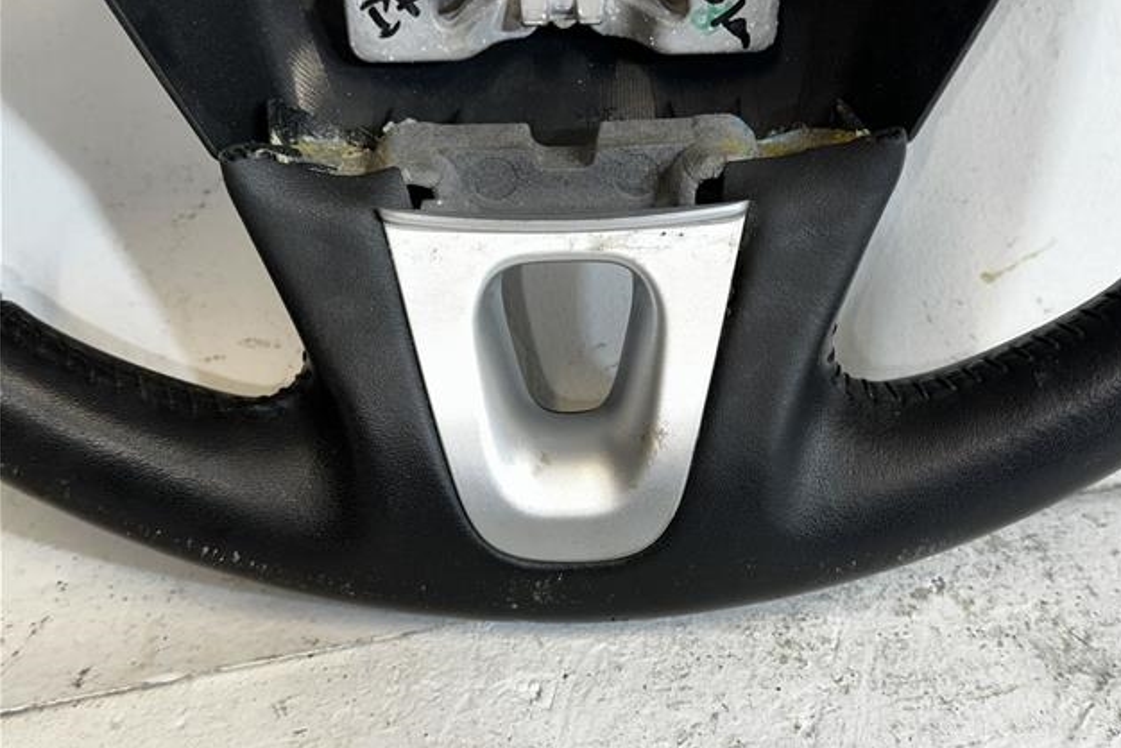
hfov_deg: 38.9
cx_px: 571
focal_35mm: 51
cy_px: 336
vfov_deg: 26.5
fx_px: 1589
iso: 40
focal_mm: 6.86
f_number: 1.78
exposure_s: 1/53
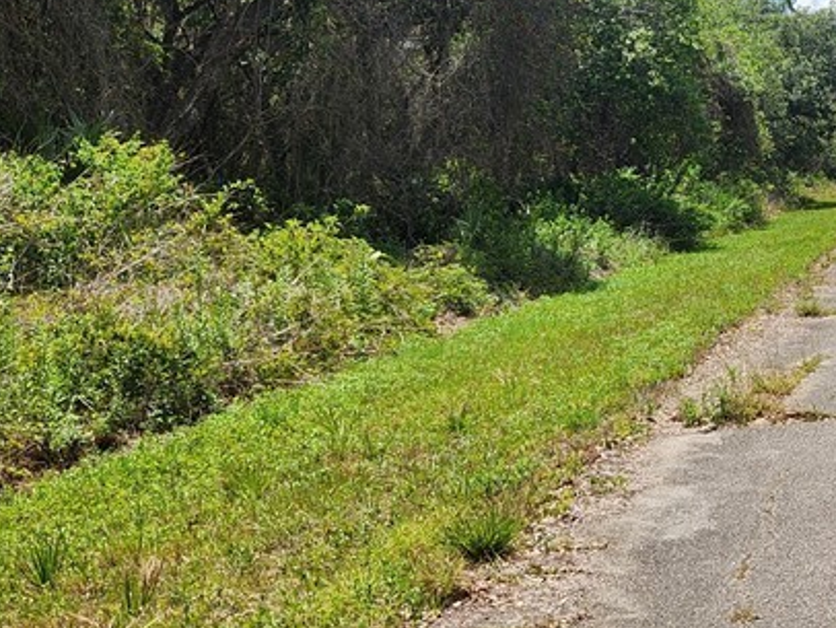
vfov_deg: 25.1
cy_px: 200
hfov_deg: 29.9
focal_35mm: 58
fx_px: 1402
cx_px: 918
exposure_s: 1/1844
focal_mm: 5.4
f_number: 1.8
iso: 20
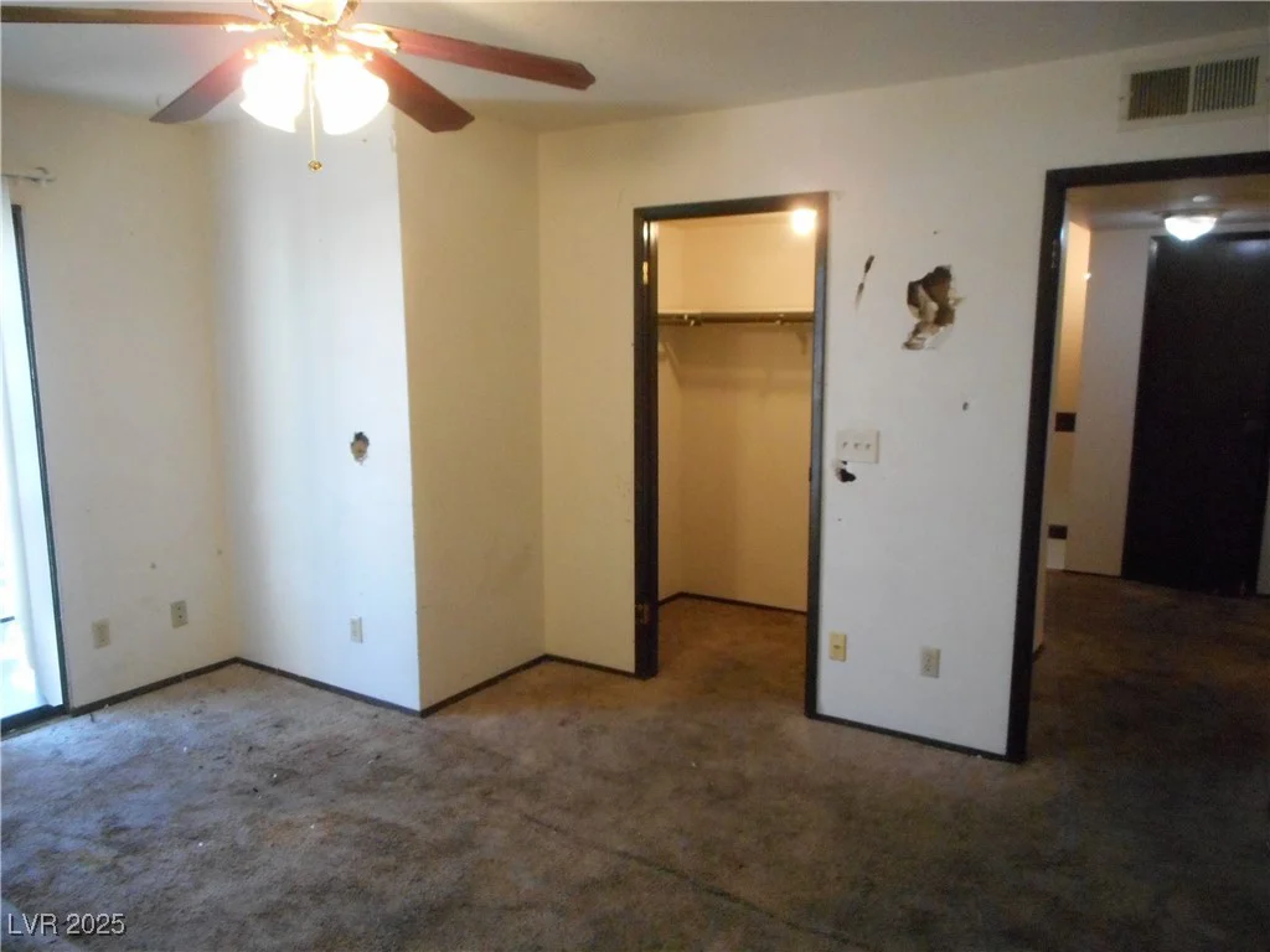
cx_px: 635
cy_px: 476
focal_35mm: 25
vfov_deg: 54.9
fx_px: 917
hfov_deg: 69.4
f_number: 3.7
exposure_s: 1/60
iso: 800
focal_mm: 4.5
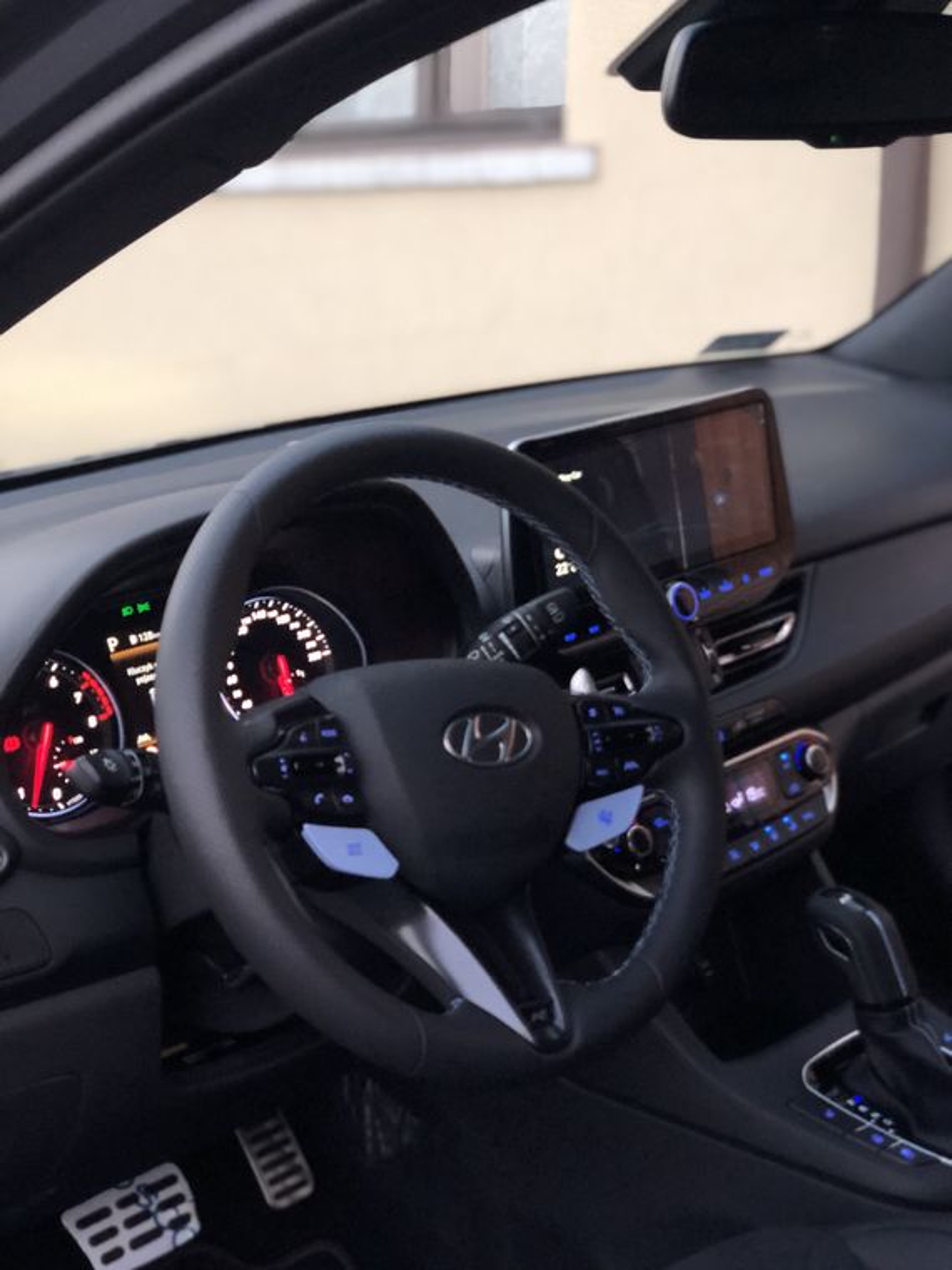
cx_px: 476
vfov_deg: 36.8
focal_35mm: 52
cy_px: 635
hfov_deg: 28.0
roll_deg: -0.1
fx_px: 1907
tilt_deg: -10.3
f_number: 2.4
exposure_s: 1/43
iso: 100
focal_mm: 6
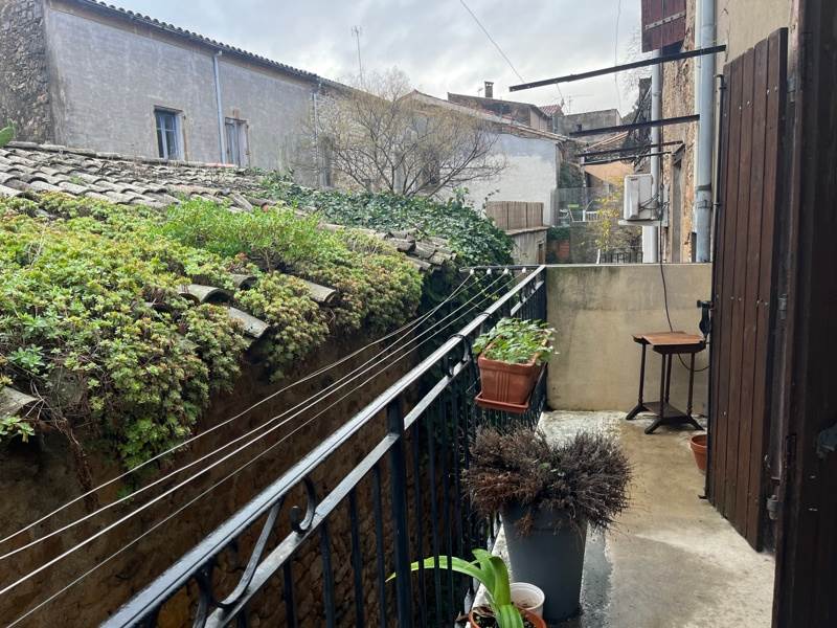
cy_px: 314
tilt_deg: -9.3
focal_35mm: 26
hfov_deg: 67.3
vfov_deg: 53.1
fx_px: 629
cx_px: 418
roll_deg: +2.1
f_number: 1.6
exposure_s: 1/238
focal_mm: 5.1
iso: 40
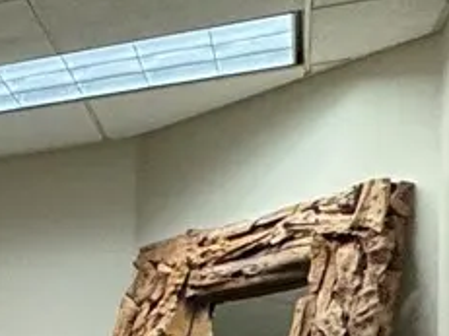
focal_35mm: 97
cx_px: -741
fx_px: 1258
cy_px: 544
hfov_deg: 12.9
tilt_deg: -2.2
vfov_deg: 14.0
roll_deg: -0.5
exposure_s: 1/60
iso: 160
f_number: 2.2
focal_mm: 2.22
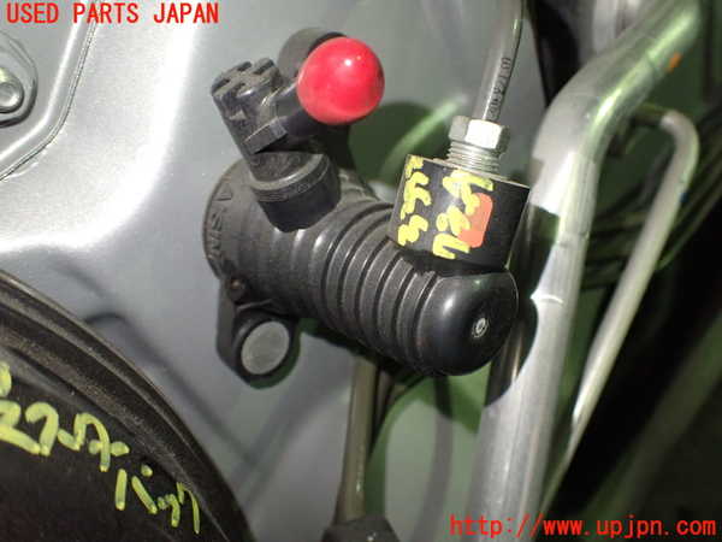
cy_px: 271
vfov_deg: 46.8
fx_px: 626
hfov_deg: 60.0
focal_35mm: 30
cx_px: 361
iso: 800
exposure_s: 1/100
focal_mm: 5.4
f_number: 2.3
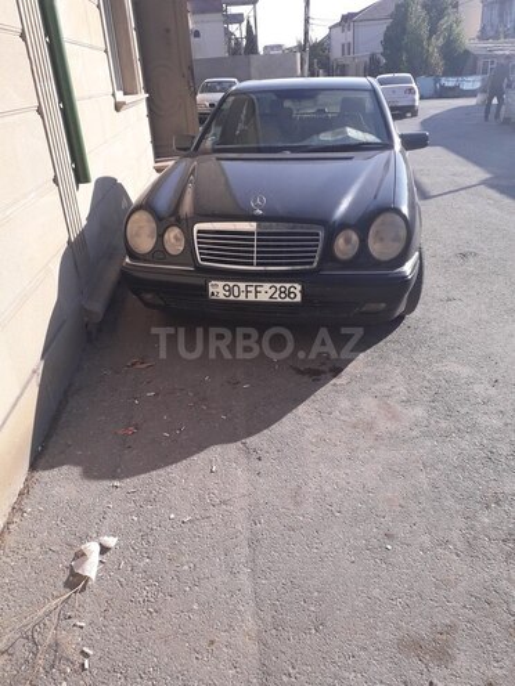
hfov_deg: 51.4
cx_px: 258
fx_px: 536
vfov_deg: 65.3
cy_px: 343
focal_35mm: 27
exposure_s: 1/1106
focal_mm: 3.6
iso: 40
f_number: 1.9
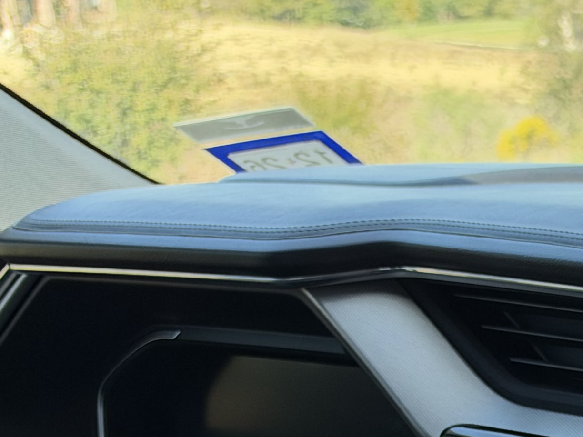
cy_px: 764
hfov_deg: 15.5
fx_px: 1886
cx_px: 1001
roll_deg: +1.7
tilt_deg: -24.8
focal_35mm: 112
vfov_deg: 12.2
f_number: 1.8
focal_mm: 6.93
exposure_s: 1/394
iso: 80
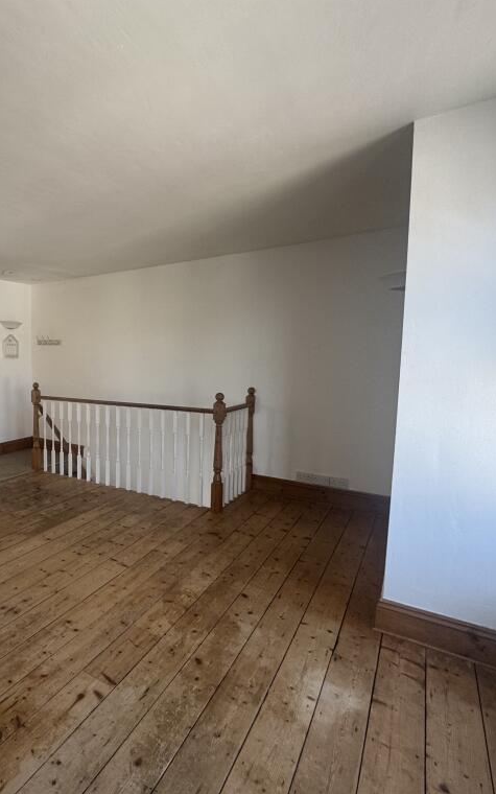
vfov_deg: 85.1
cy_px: 394
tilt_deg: -2.1
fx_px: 433
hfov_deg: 54.5
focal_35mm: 20
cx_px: 82
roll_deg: +0.2
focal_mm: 2.22
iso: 80
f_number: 2.2
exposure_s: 1/99
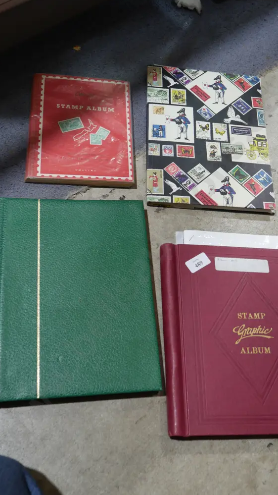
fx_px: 498
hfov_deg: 31.1
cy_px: 247
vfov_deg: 52.8
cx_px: 159
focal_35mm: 38
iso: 250
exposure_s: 1/60
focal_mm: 17
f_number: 4
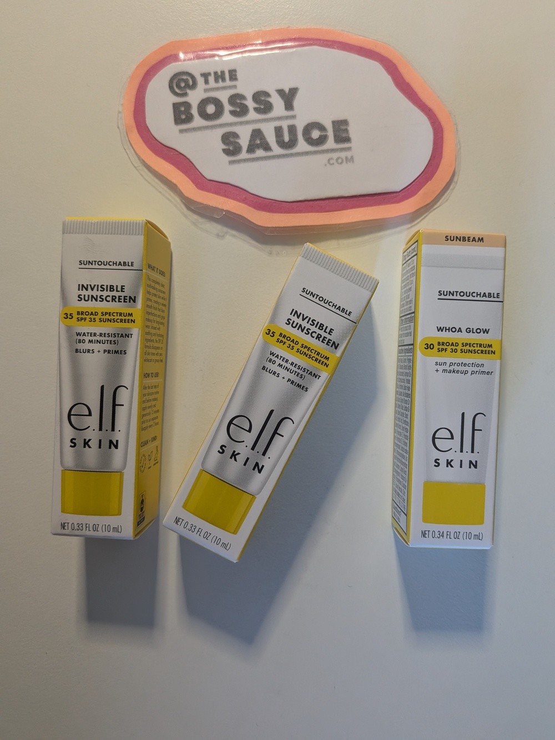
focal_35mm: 24
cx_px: 278
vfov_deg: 71.6
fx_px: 513
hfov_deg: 56.8
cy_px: 370
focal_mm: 4.53
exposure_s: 1/120
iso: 299
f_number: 1.7
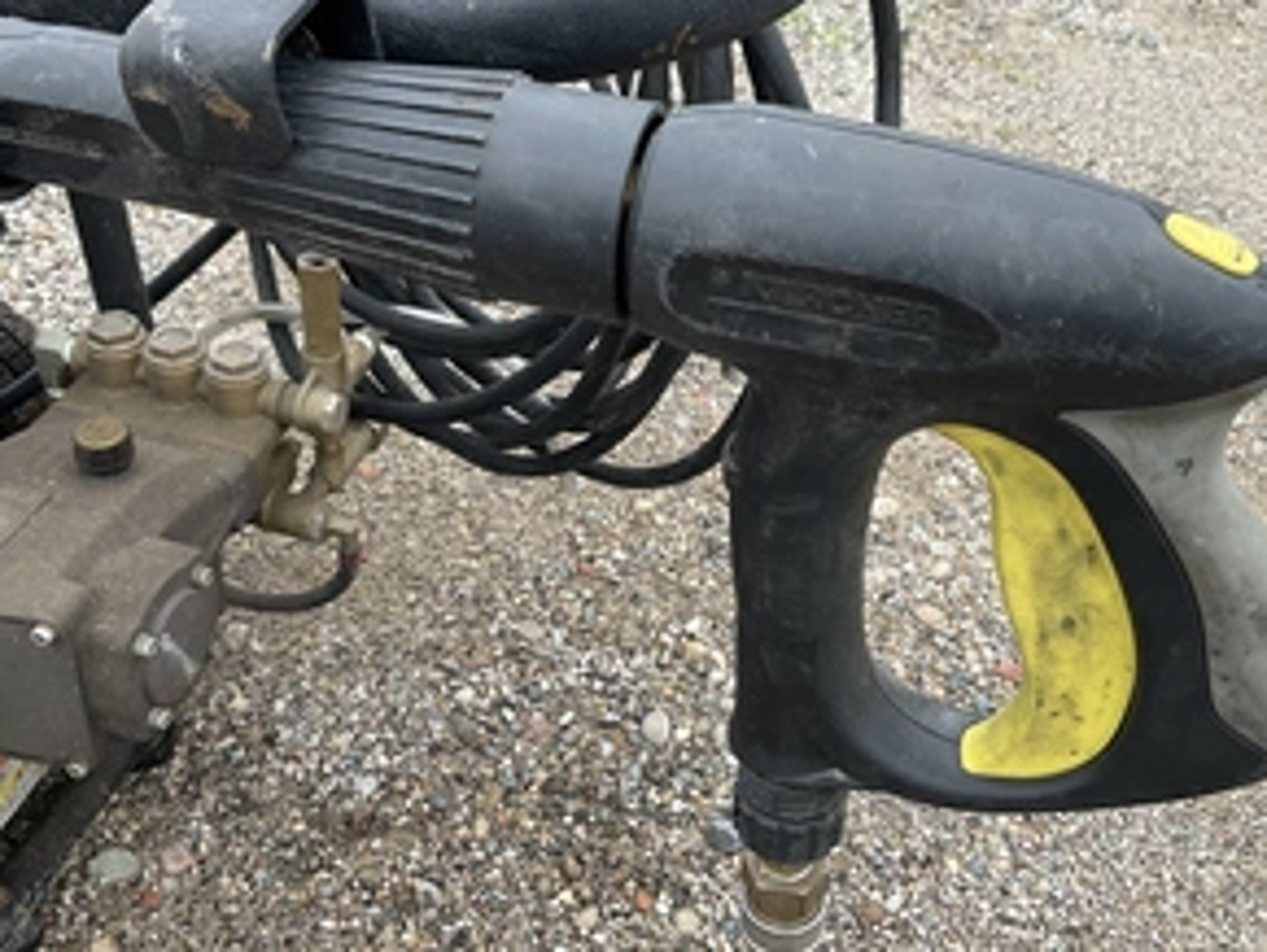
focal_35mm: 40
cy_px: 459
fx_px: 1465
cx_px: 655
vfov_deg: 36.0
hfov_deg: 46.8
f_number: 1.8
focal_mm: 3
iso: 20
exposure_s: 1/185
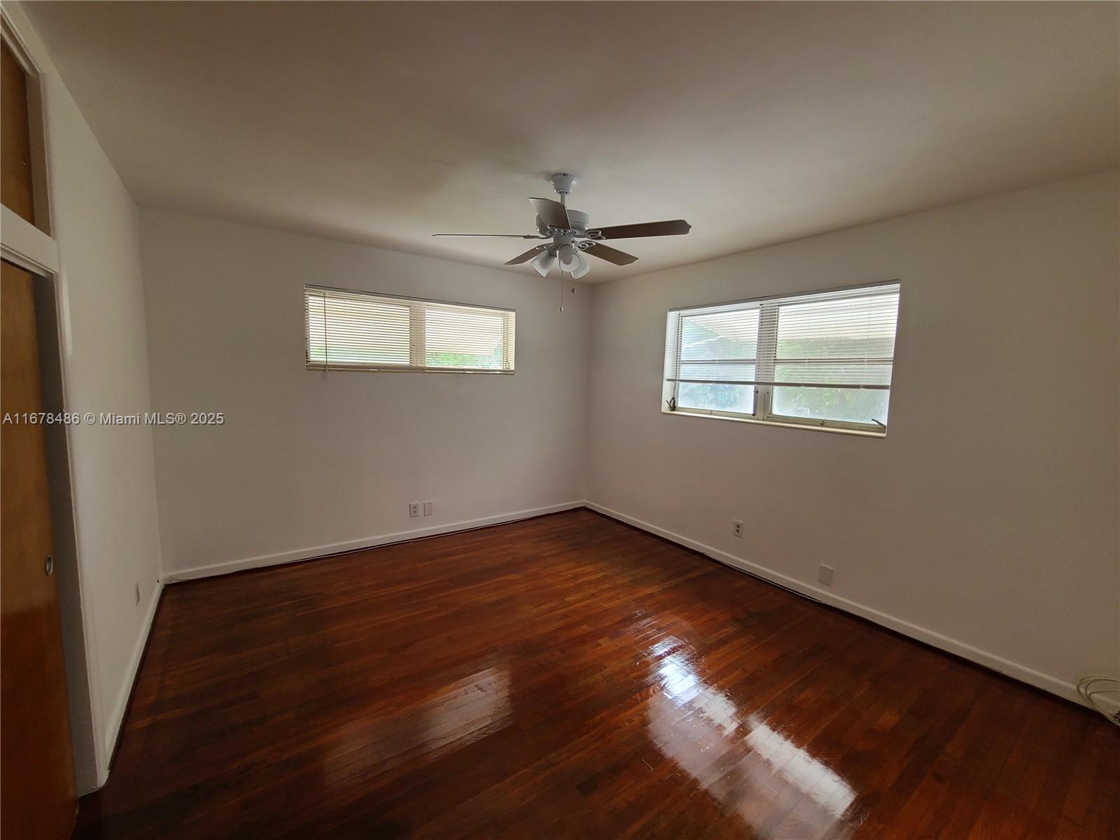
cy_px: 420
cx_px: 560
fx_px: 421
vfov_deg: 89.9
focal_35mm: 13
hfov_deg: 106.2
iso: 125
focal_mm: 2.2
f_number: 2.2
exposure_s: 1/60
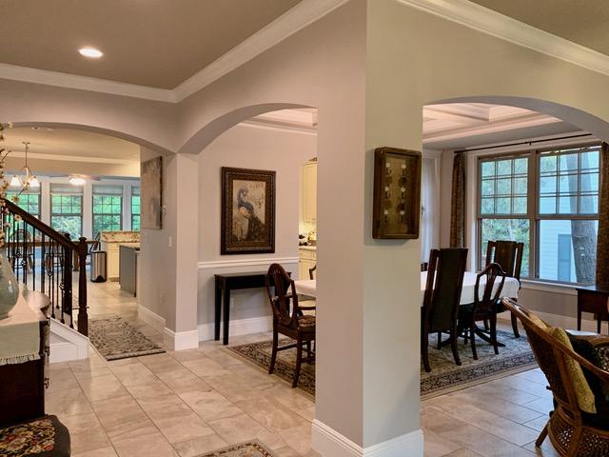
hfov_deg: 67.3
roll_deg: +0.2
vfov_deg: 53.1
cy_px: 228
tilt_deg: -1.8
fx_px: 457
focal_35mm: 26
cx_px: 304
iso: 400
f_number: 1.8
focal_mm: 4.25
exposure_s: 1/60
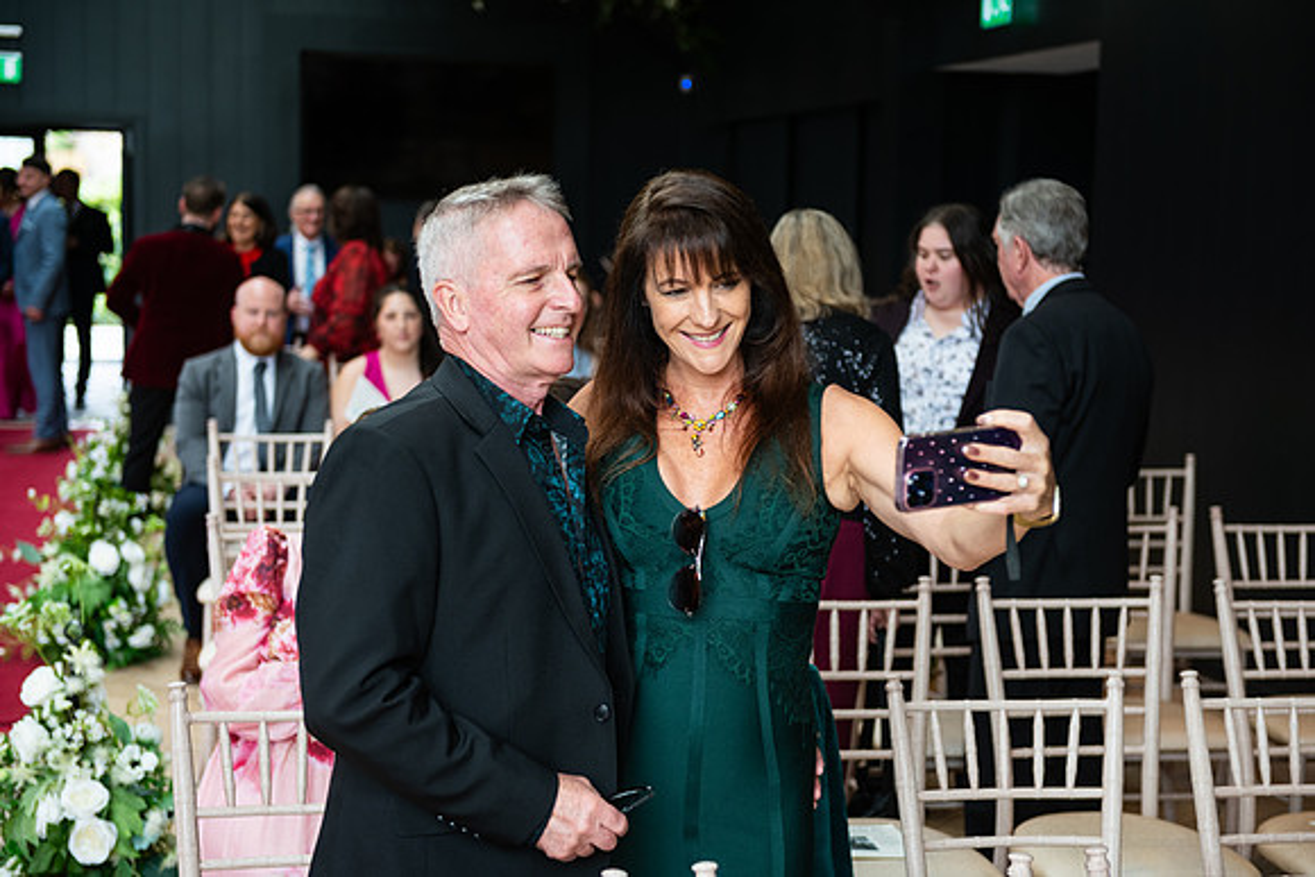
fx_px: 2192
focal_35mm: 60
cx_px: 658
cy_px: 438
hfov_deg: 33.4
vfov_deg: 22.6
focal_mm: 60
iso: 400
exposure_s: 1/160
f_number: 3.5
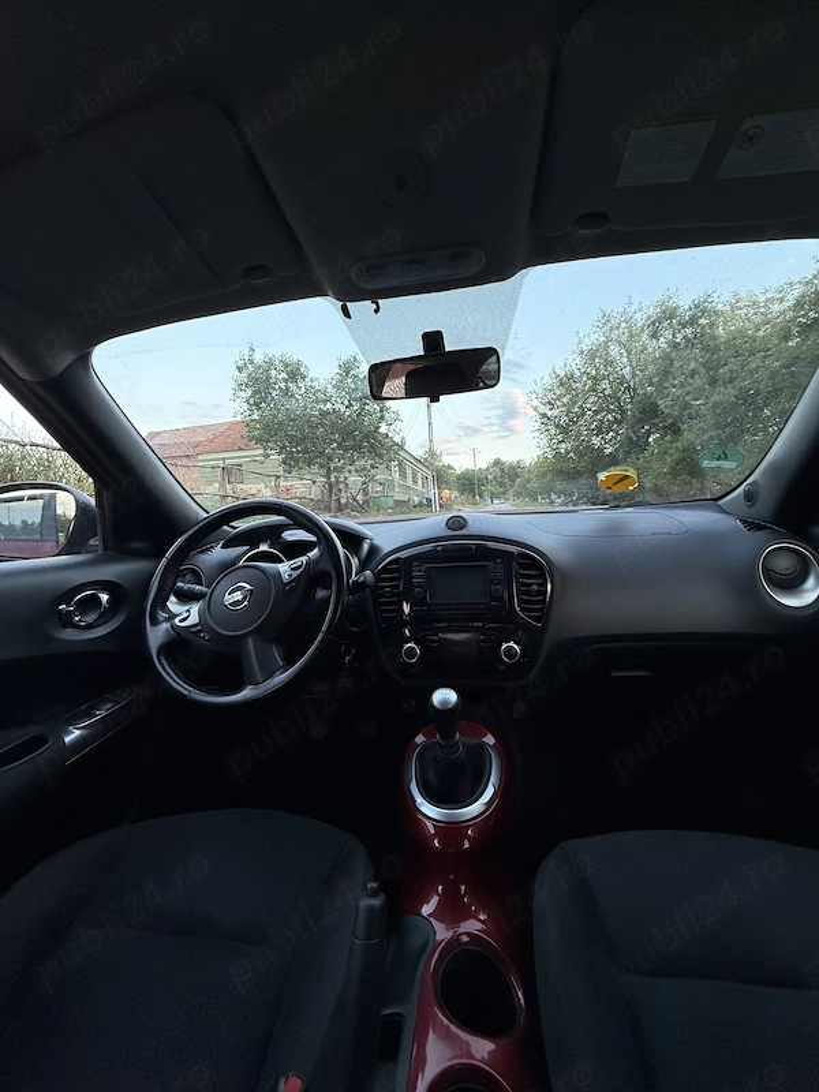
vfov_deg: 102.1
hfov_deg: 85.7
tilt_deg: -2.8
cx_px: 410
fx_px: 442
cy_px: 546
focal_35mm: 14
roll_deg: +1.5
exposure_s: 1/99
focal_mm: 2.22
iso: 125
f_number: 2.2
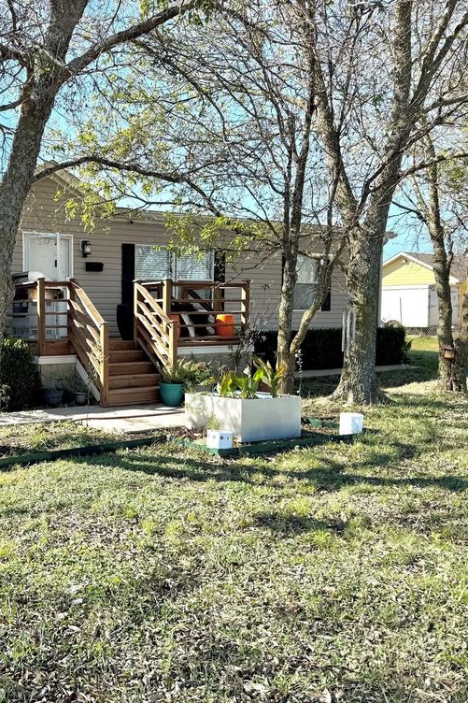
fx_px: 663
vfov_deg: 55.8
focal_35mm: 34
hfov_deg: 37.2
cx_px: 78
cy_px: 345
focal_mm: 6.76
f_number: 1.78
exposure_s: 1/1923
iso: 80
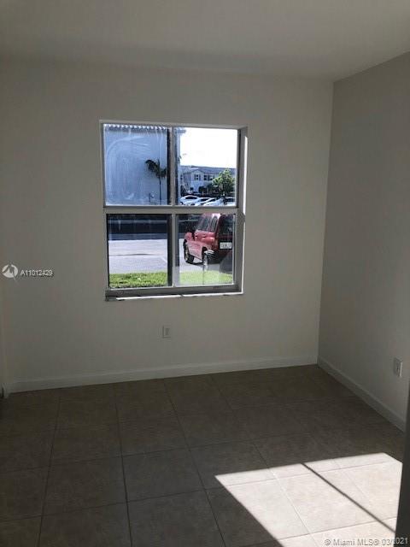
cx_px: 205
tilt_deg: -10.4
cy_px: 274
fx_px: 442
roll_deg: +0.1
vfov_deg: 63.4
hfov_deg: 49.7
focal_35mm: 28
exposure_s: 1/398
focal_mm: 3.99
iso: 20
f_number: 1.8
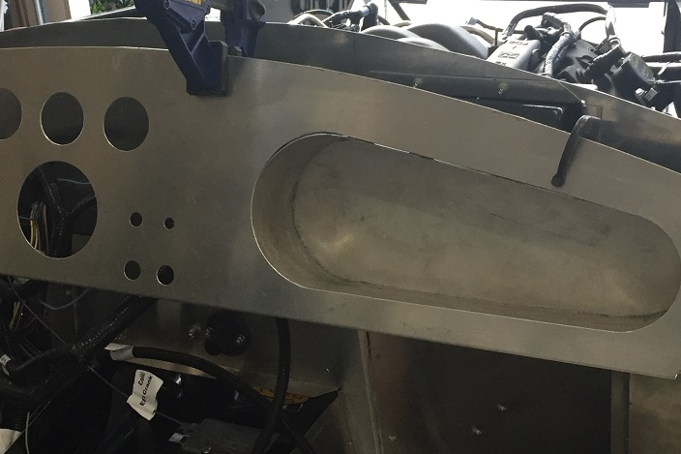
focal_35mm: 56
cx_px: 281
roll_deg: +4.0
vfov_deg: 24.1
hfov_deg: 35.6
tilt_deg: -27.0
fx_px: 1059
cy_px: 273
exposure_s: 1/30
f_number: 2.2
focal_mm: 4.15
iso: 40
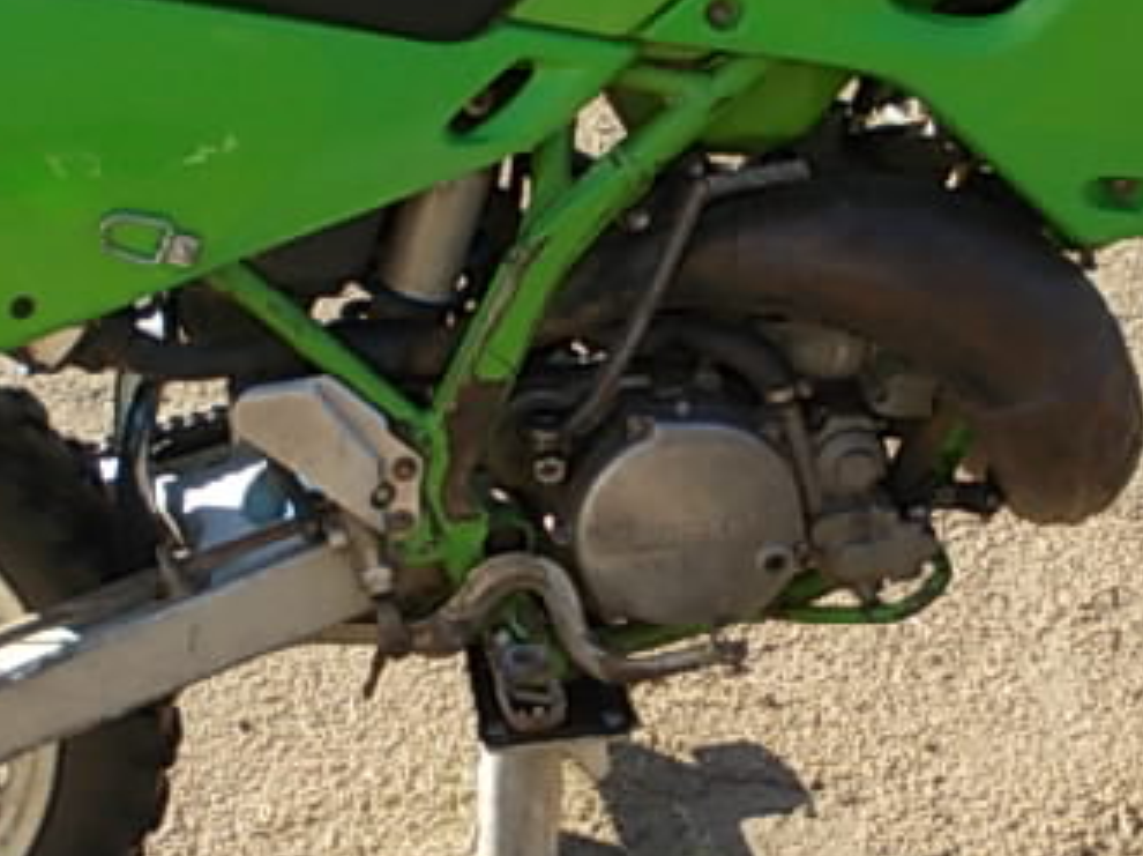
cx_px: 544
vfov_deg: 16.9
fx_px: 2871
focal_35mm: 87
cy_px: 402
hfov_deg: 22.5
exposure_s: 1/500
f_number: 2.7
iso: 80
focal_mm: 4
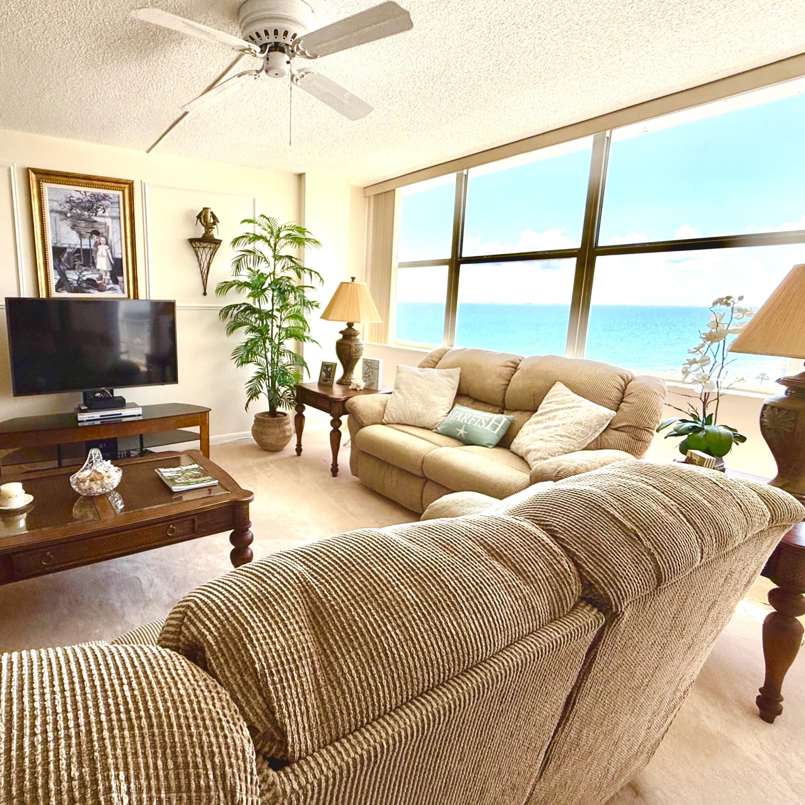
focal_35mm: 17
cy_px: 399
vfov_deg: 84.0
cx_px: 338
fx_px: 447
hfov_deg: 83.3
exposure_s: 1/502
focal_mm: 2.22
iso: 50
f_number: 2.2
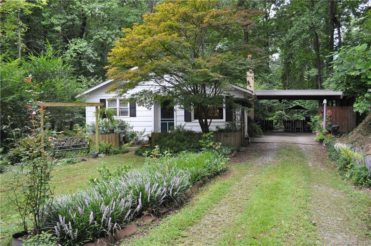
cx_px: 186
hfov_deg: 57.3
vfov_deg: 39.8
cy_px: 123
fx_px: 339
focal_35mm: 33
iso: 1600
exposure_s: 1/125
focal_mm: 22
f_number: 5.6
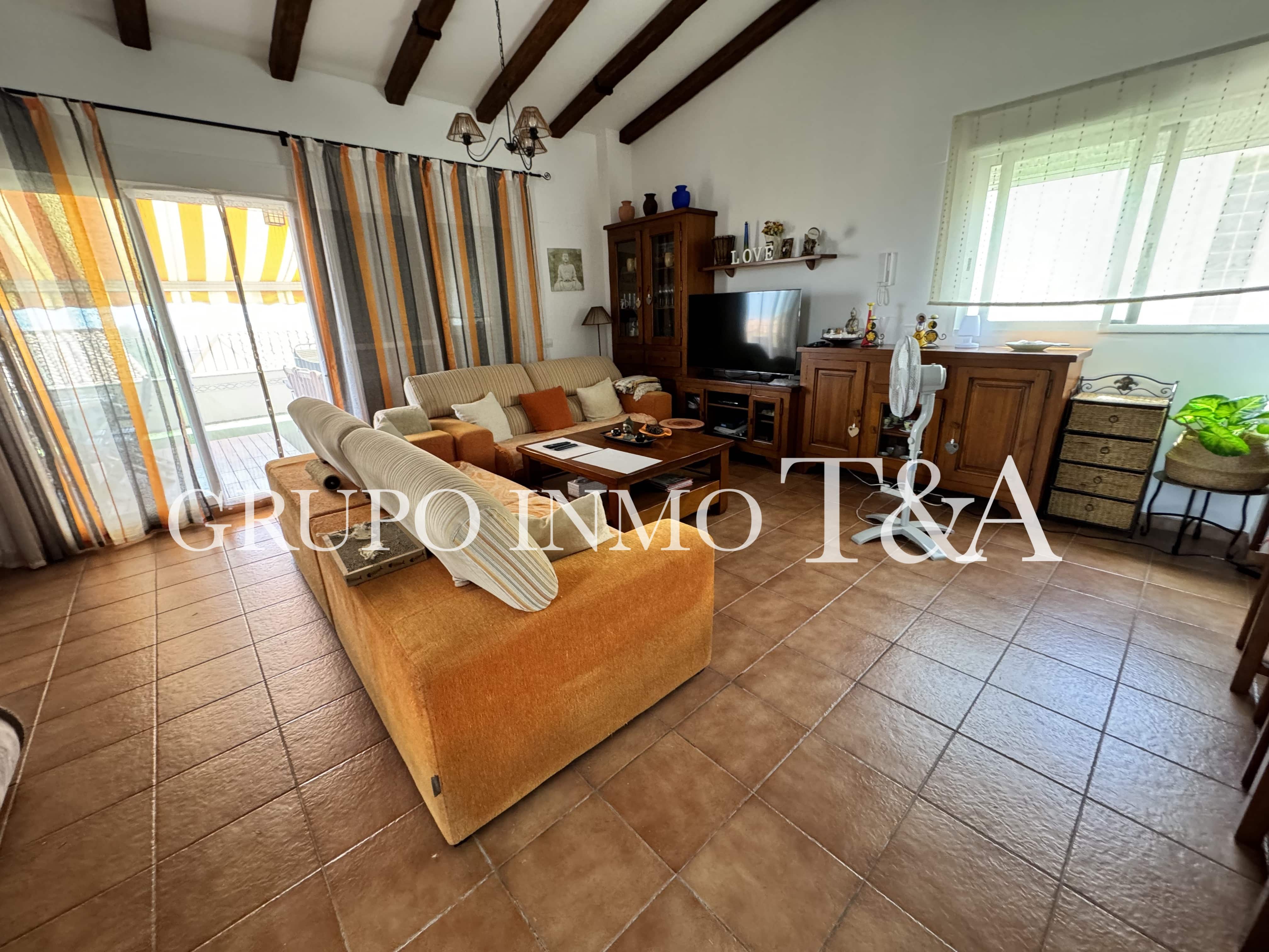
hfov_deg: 102.1
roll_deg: +2.0
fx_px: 513
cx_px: 634
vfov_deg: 85.7
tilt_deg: -16.8
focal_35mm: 14
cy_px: 476
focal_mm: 2.22
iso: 320
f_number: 2.2
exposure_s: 1/83
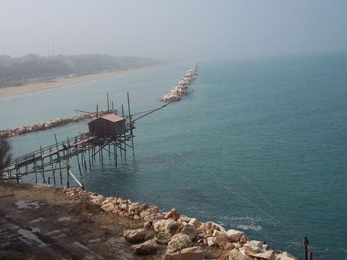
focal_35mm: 51
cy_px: 119
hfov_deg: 37.2
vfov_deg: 28.6
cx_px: 128
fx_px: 511
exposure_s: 1/750
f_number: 5.6
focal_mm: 8
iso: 100
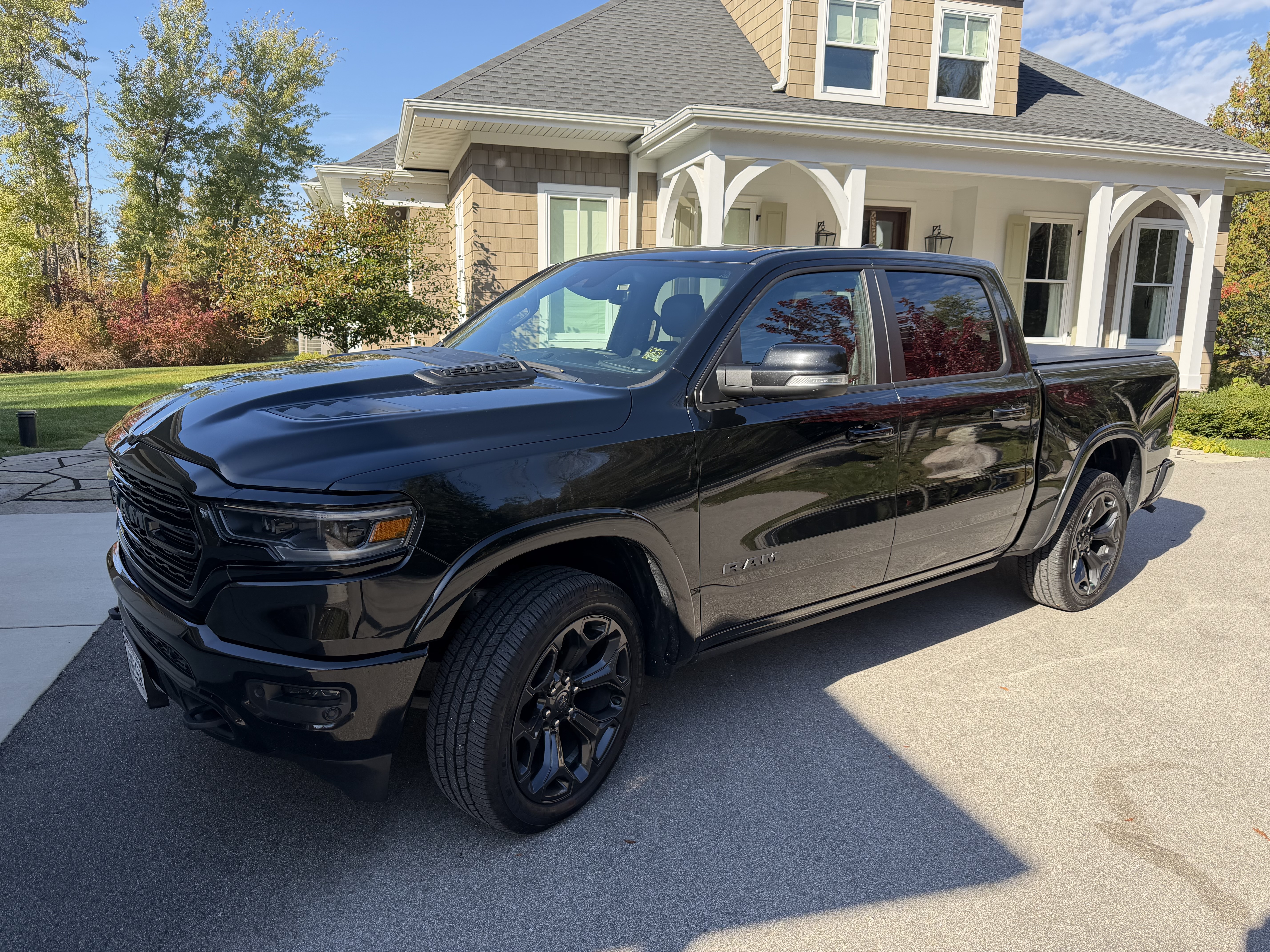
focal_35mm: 24
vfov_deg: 56.8
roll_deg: -1.3
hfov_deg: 71.6
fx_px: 881
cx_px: 635
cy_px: 476
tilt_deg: -9.8
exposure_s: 1/1901
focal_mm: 6.76
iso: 100
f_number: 1.78
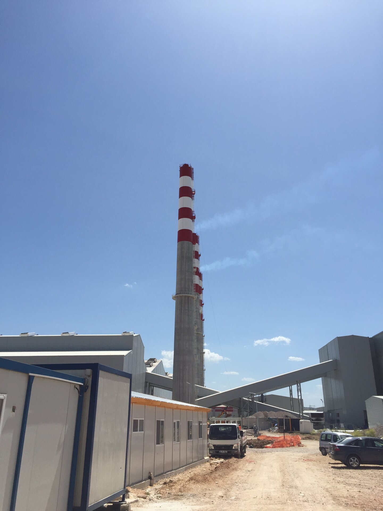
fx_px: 428
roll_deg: +0.0
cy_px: 256
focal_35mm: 29
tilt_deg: +19.9
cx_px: 192
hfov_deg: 48.2
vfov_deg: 61.7
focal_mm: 4.15
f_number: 2.2
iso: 32
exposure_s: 1/3968
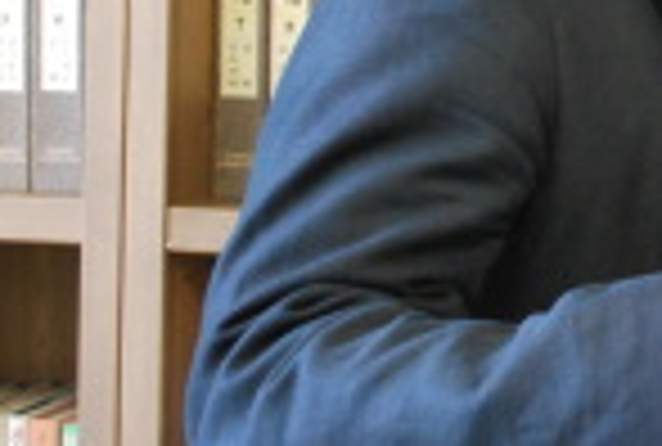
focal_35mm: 163
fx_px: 3007
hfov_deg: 12.0
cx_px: 1013
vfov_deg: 8.4
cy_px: -92
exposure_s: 1/30
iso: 1000
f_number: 5
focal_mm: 32
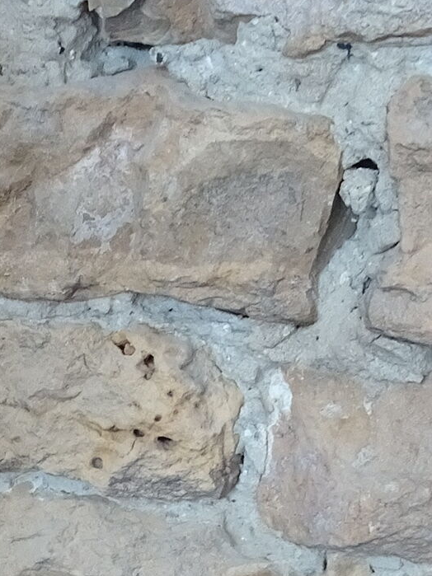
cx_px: -296
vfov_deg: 20.7
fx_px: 1481
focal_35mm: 89
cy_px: 670
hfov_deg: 14.9
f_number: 3.5
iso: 320
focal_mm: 4.1
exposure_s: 1/30
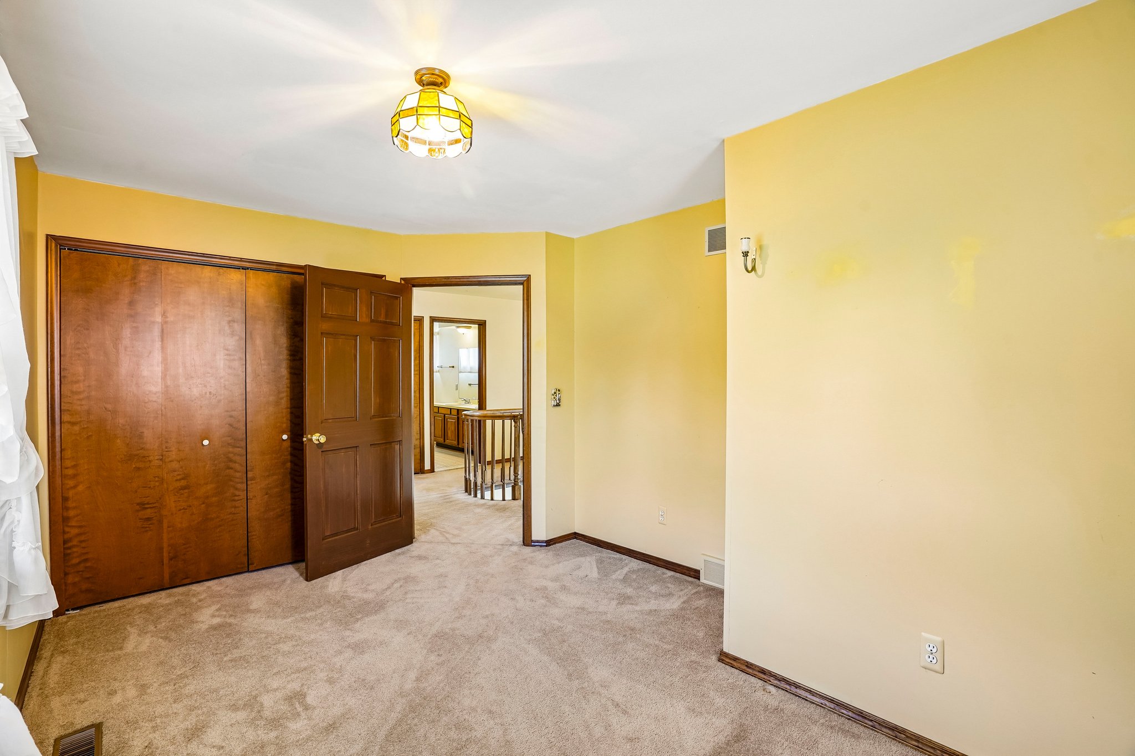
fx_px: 504
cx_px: 568
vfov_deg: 73.7
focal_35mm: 16
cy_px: 378
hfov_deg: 96.7
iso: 400
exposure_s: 1/4
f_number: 8
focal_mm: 16
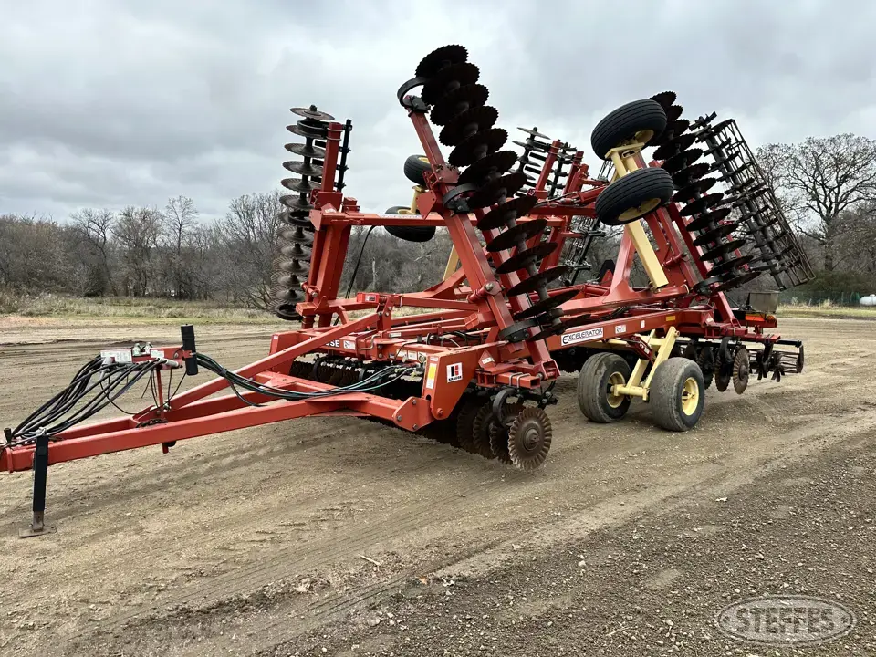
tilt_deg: -5.4
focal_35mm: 24
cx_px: 438
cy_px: 328
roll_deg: -1.3
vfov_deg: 56.8
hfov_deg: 71.6
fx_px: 607
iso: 80
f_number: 1.78
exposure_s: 1/785
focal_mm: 6.86
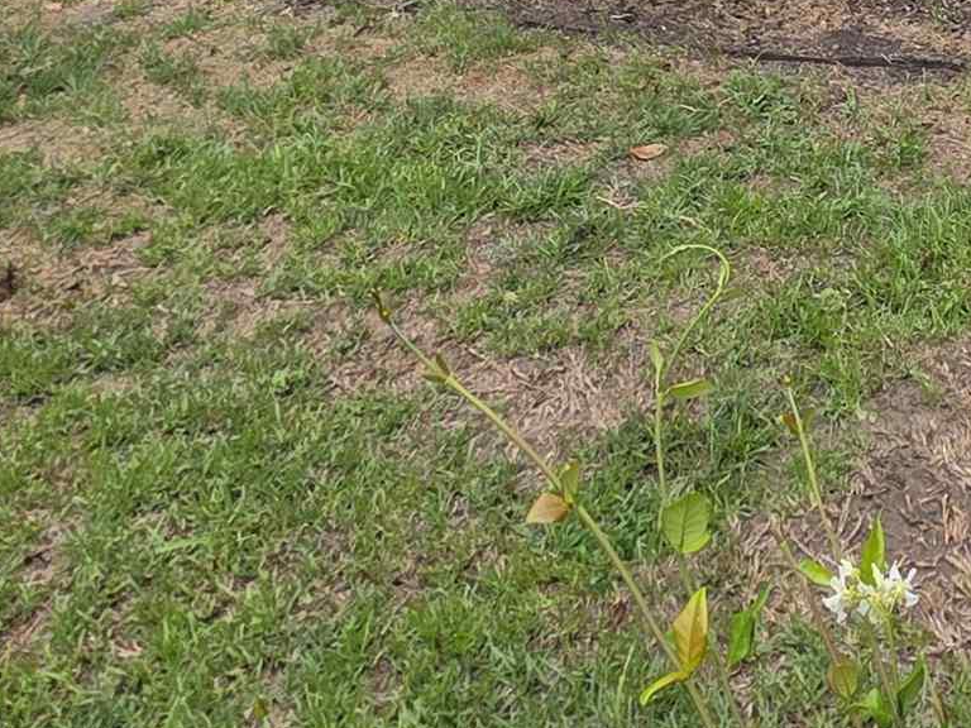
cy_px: -581
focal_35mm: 52
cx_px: 942
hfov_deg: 34.0
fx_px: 1459
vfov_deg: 20.2
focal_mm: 2.2
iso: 40
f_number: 1.9
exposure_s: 1/2000
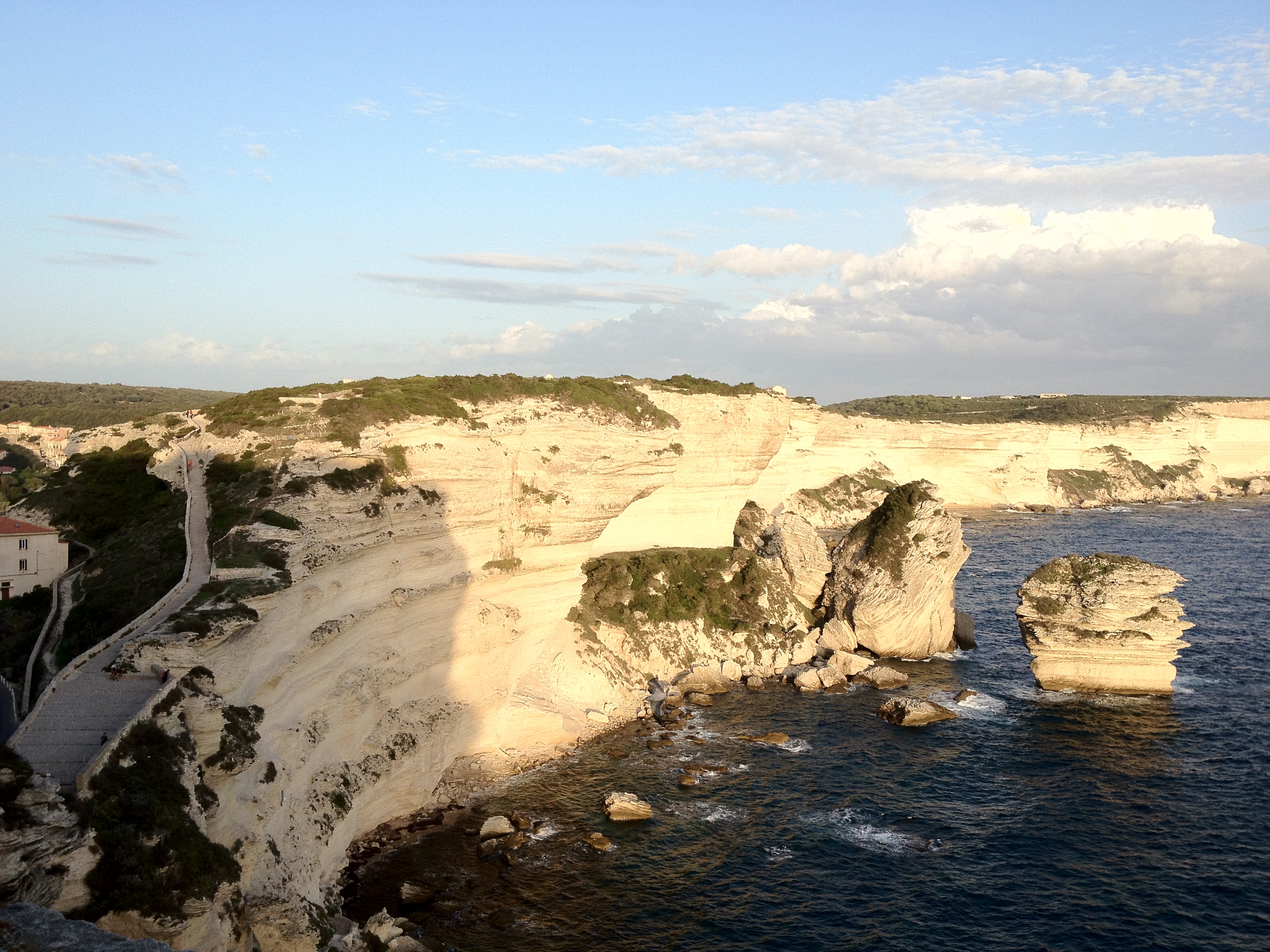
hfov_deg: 52.6
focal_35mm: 35
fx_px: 1284
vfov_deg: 40.7
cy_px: 476
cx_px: 635
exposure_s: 1/726
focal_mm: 4.28
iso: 64
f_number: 2.4
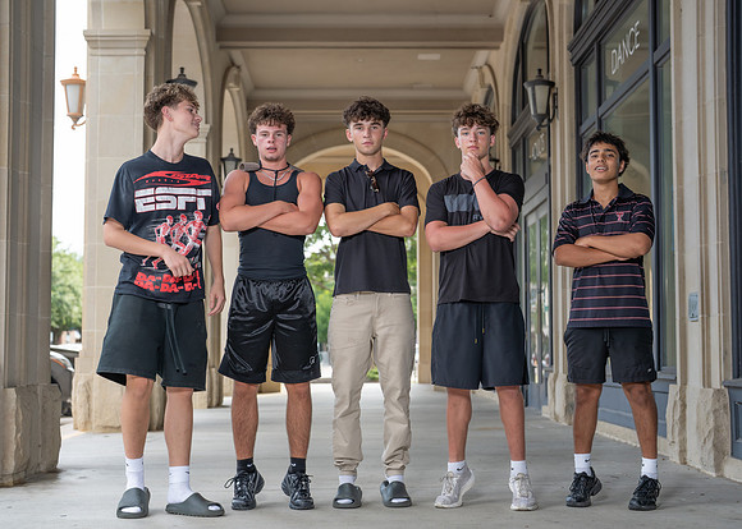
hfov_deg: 34.3
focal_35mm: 57
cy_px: 278
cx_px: 367
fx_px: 1202
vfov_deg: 24.9
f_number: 3.2
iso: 125
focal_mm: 50
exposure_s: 1/400
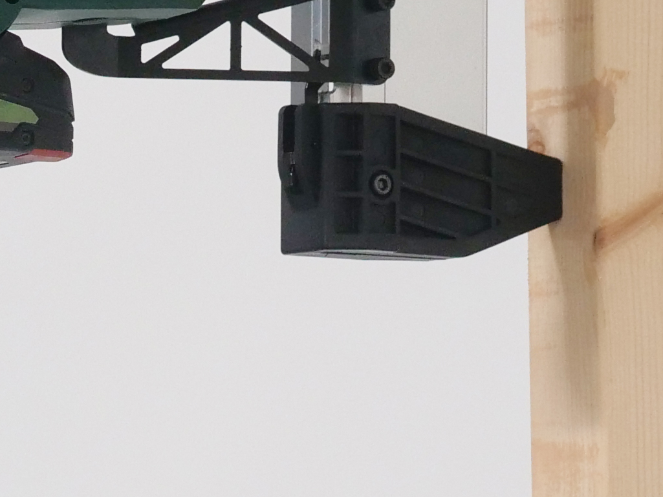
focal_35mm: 435
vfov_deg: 3.4
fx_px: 8333
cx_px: -175
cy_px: 237
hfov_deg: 4.5
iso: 1250
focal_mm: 43
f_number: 3.2
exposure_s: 1/100
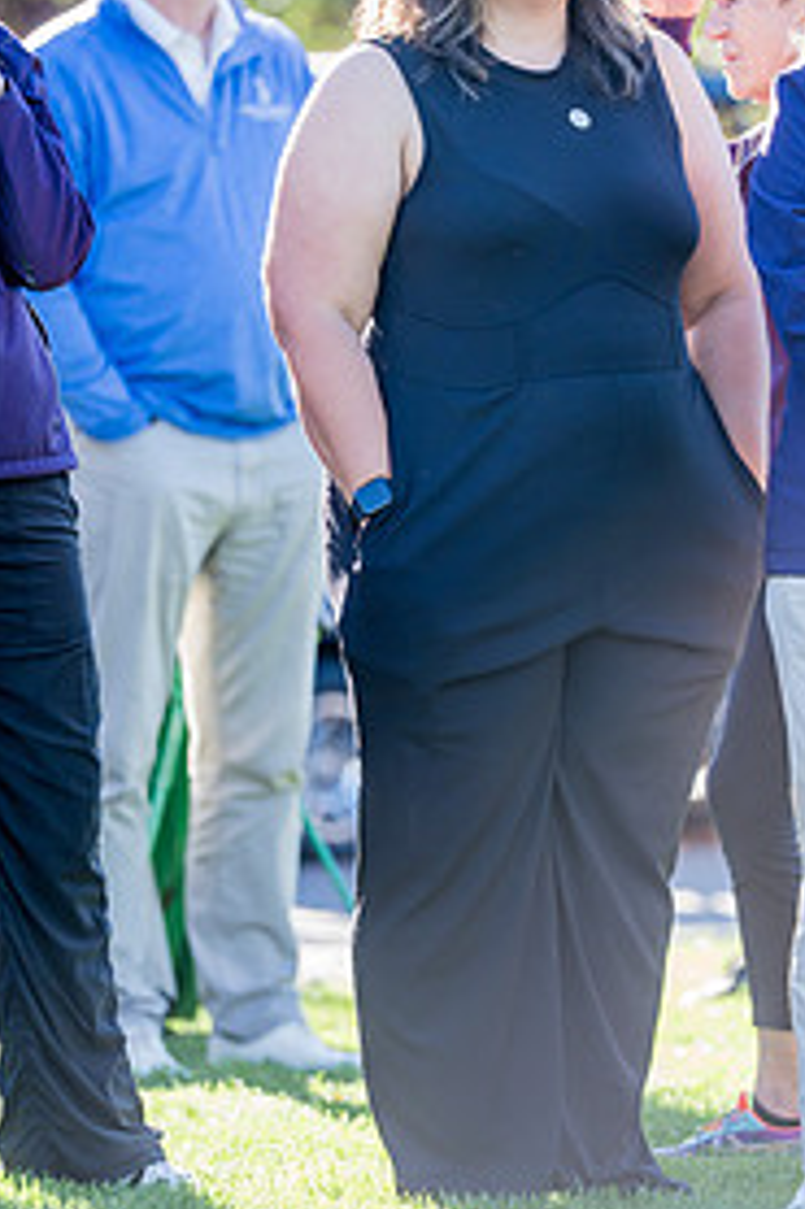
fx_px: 10880
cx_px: 574
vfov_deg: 6.4
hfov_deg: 4.2
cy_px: 509
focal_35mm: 324
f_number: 2.8
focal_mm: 200
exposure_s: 1/640
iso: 400
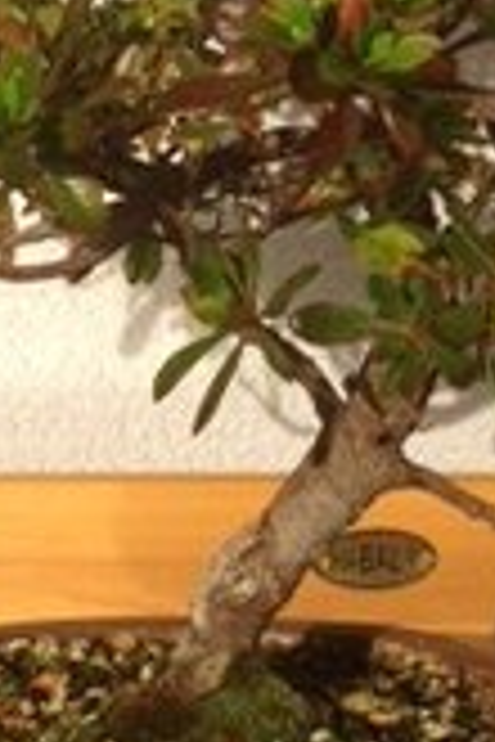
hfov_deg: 11.0
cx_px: 230
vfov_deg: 16.3
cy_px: 189
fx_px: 2578
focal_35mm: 125
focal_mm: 4.12
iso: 50
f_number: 2.4
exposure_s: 1/2008
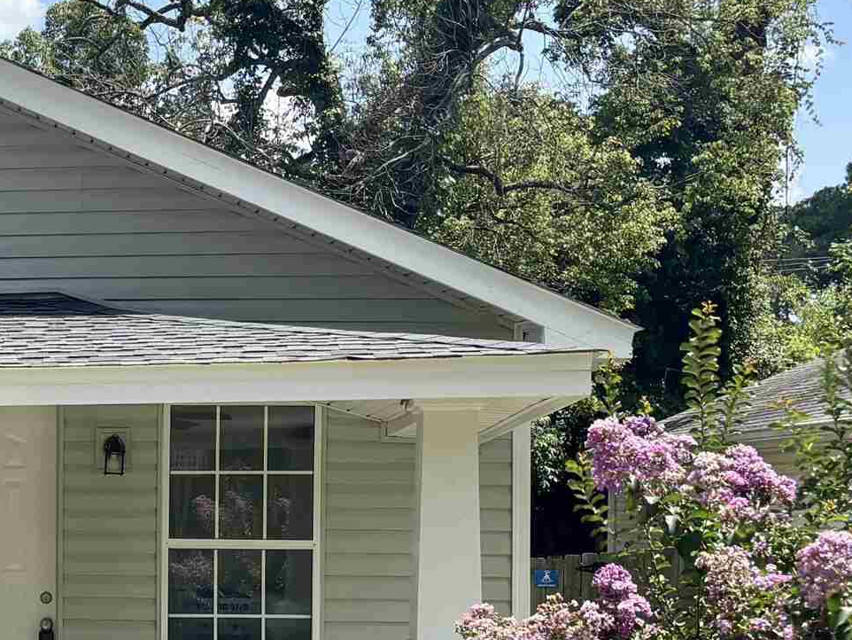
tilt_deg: -1.8
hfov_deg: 21.7
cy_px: 527
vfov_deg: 17.6
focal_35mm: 83
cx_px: -186
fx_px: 2043
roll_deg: -0.7
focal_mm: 5.96
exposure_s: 1/2062
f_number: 1.6
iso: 50
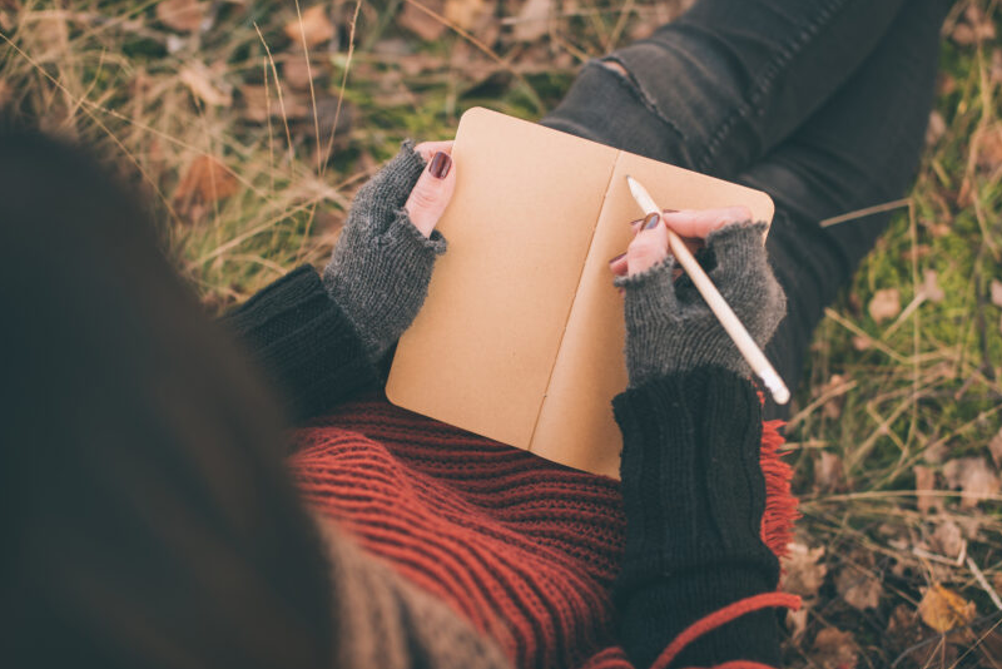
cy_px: 334
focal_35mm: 64
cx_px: 566
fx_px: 1782
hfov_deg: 31.4
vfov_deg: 21.3
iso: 200
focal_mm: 50
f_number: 2.2
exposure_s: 1/400
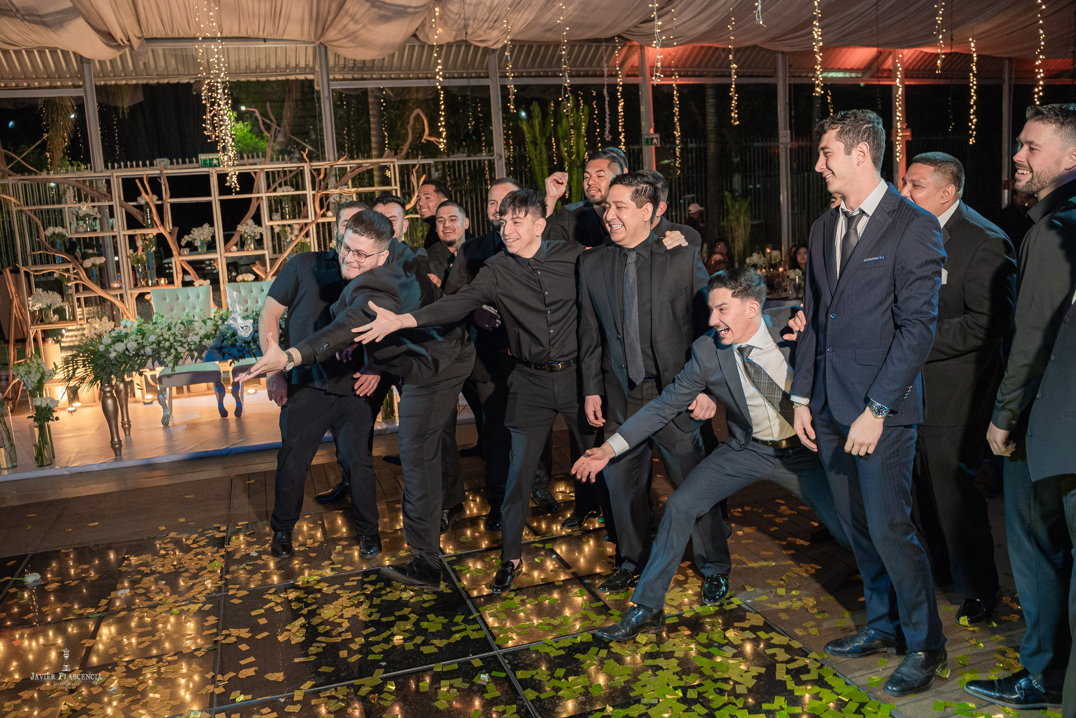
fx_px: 837
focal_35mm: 28
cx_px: 538
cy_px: 359
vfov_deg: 46.4
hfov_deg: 65.5
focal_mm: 28
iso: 2500
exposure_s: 1/200
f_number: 4.5
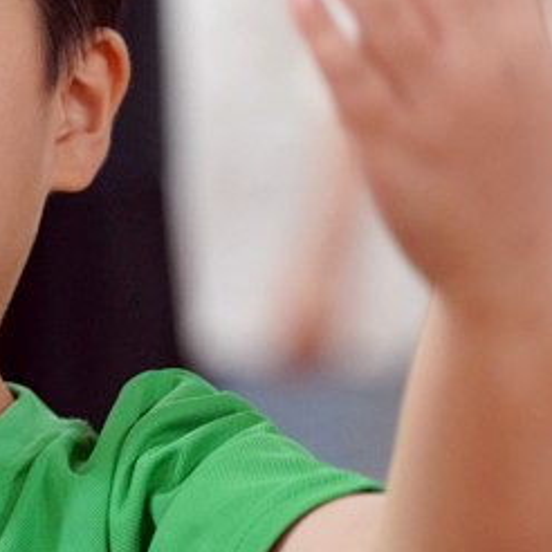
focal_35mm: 470
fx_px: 8479
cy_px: 166
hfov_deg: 3.7
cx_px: -177
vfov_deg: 3.7
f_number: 4
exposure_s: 1/160
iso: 4000
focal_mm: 151
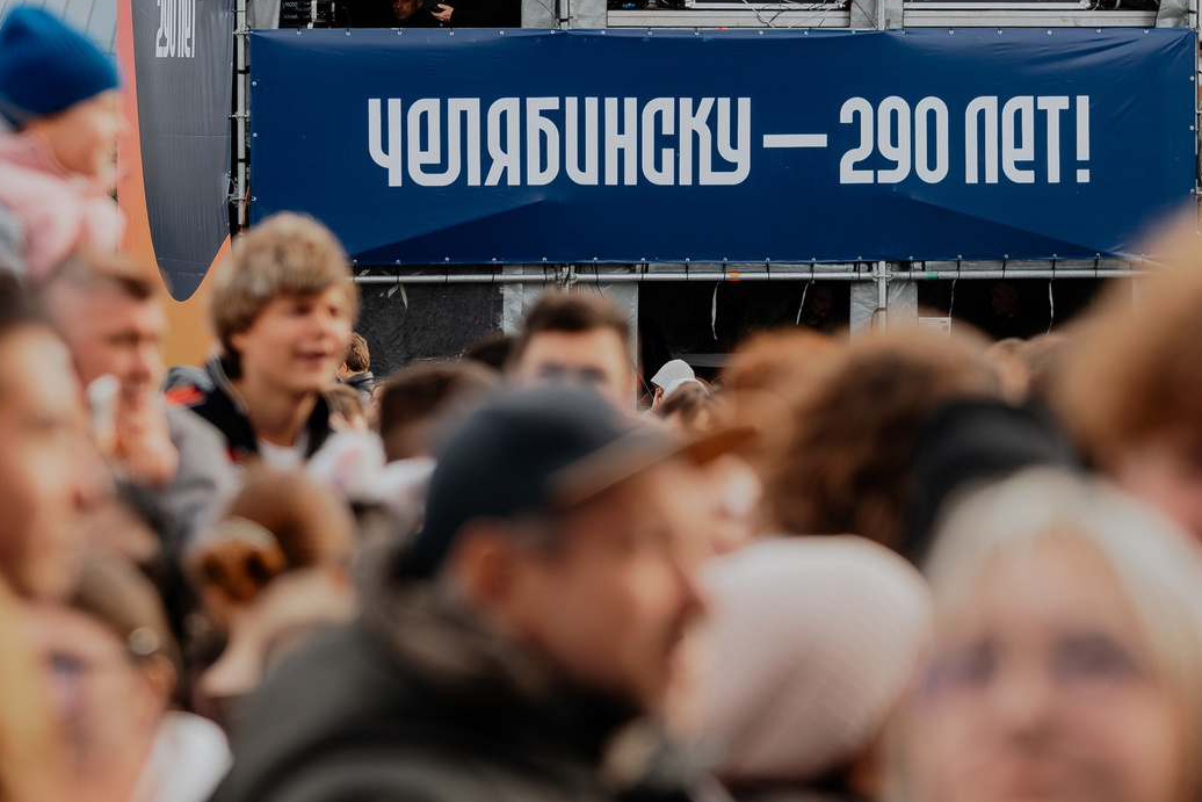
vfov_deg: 5.6
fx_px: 8248
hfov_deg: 8.3
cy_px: 156
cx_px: 288
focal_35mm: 247
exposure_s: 1/640
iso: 250
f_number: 3.2
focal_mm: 100
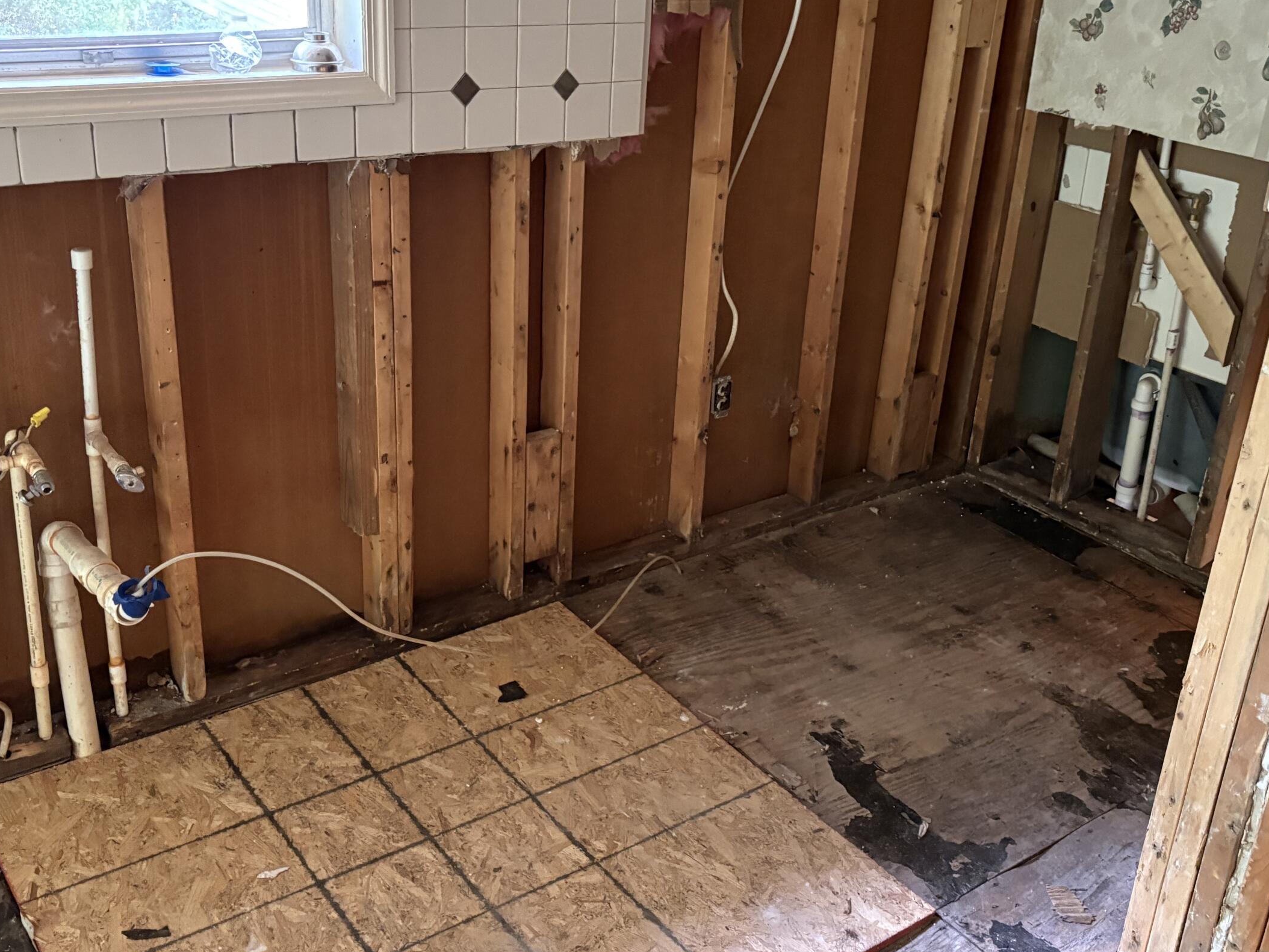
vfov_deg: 38.6
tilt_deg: -21.5
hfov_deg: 50.1
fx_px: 1356
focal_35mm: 37
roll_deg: -3.4
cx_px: 655
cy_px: 414
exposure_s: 1/30
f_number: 1.6
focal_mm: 5.96
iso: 640
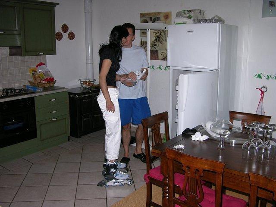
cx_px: 138
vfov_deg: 40.7
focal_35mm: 35
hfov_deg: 52.6
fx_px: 279
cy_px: 104
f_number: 2.8
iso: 50
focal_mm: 8.9
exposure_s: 1/60.1
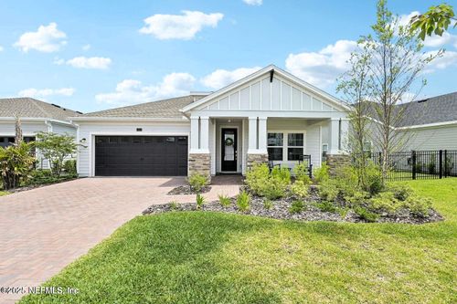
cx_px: 228
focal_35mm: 16
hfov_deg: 96.8
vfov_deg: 73.7
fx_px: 203
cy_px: 152
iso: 100
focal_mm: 16
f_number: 9
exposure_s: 1/200
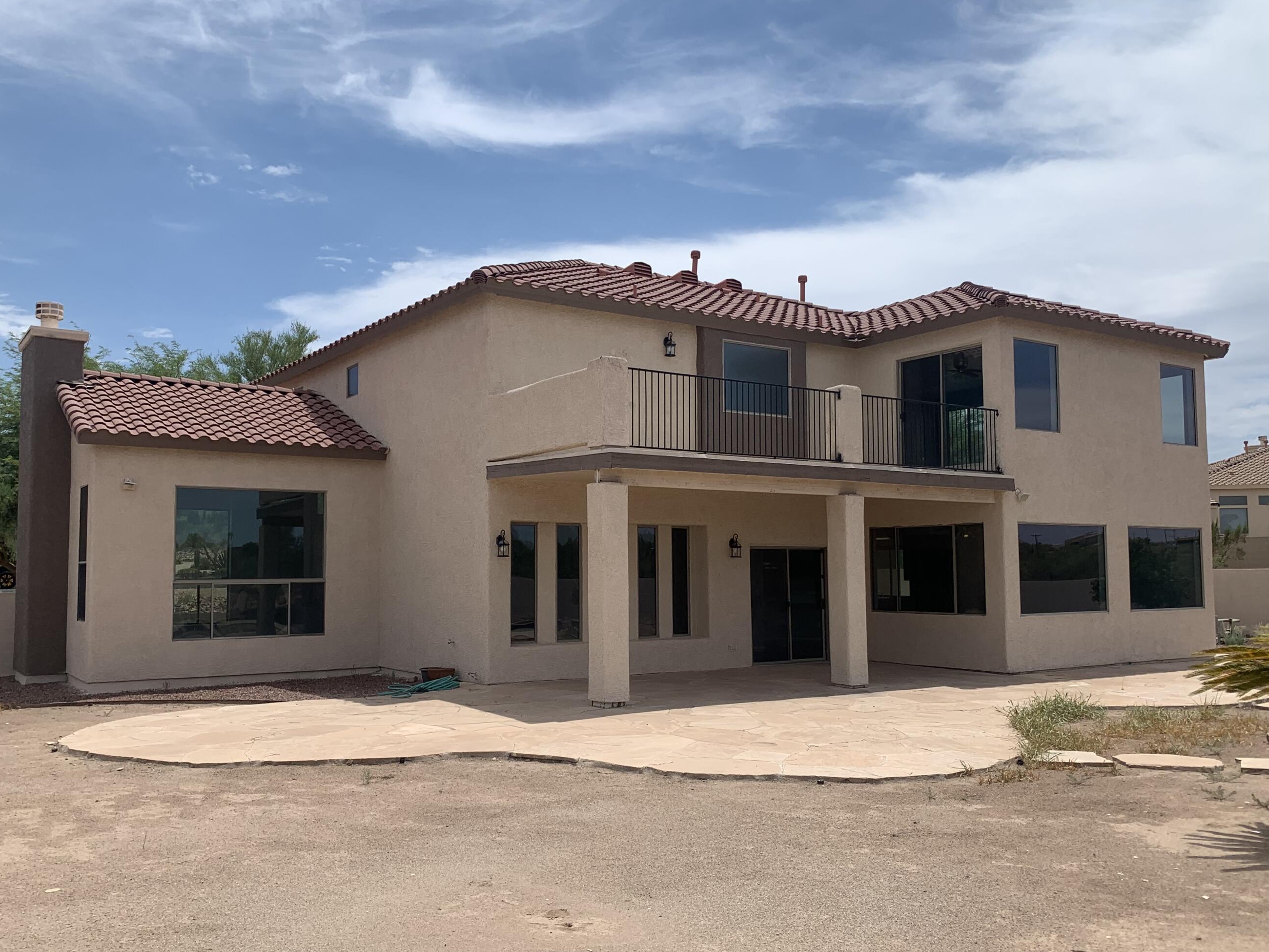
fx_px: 1100
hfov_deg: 60.0
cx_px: 616
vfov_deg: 46.8
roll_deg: +0.7
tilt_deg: +3.1
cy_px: 507
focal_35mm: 30
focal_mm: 4.25
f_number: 1.8
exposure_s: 1/4464
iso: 25
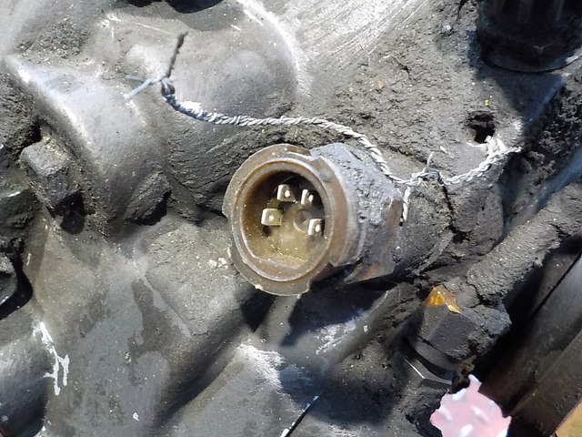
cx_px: 291
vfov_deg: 46.8
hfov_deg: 60.0
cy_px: 218
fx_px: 504
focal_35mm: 30
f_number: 3.3
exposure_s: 1/15
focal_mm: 4.1
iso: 800
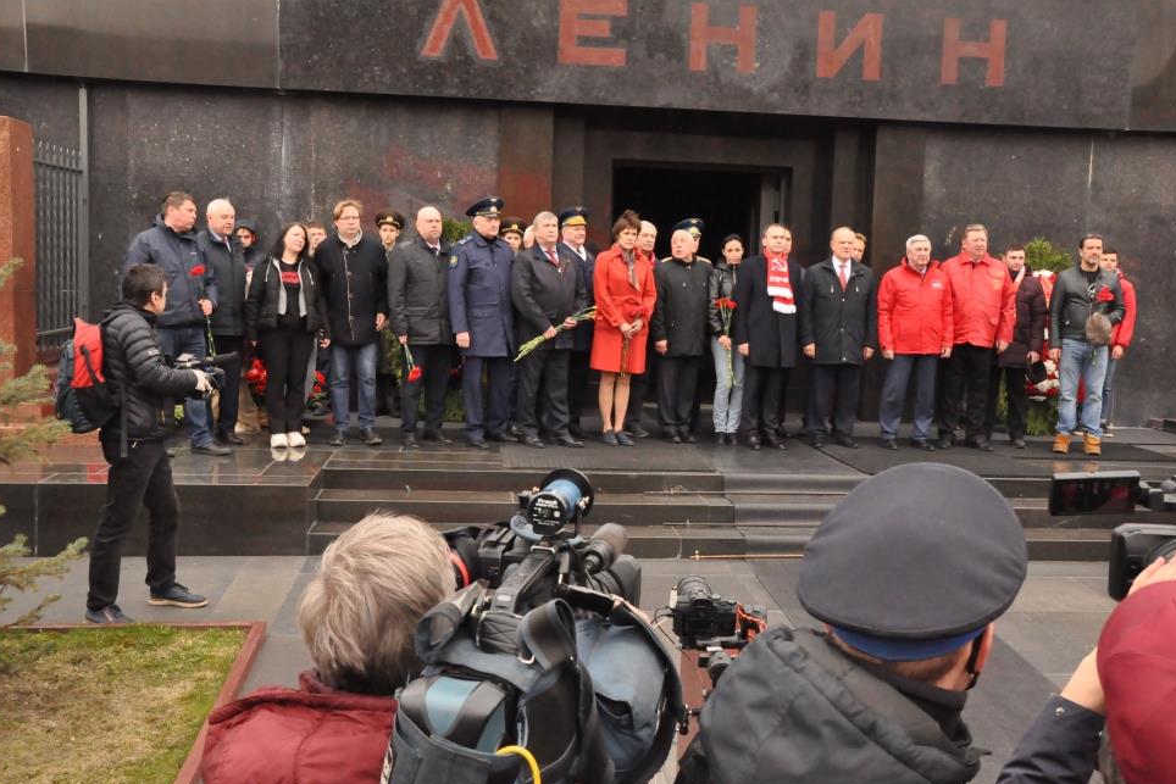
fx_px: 1143
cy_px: 374
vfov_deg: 37.9
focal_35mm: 35
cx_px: 614
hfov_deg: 54.4
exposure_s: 1/500
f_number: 11
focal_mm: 22
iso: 3200
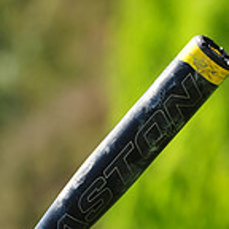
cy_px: 340
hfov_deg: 3.1
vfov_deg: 3.1
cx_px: -67
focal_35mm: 564
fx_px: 4221
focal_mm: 165
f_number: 5.6
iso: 200
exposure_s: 1/500
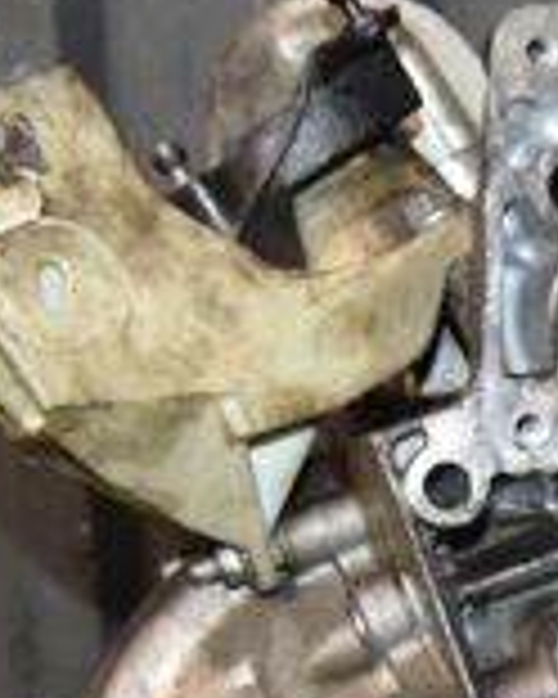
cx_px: 873
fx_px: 2992
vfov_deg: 13.2
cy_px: 639
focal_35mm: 145
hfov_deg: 10.3
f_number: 5.6
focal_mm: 25
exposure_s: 1/60
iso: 1600
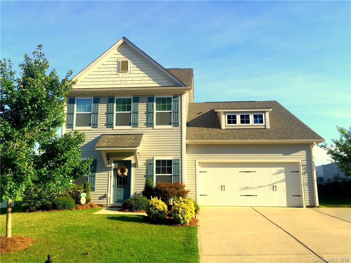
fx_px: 294
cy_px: 132
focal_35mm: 29
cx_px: 176
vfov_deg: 48.2
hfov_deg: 61.7
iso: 32
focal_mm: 4.15
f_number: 2.2
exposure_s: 1/1319
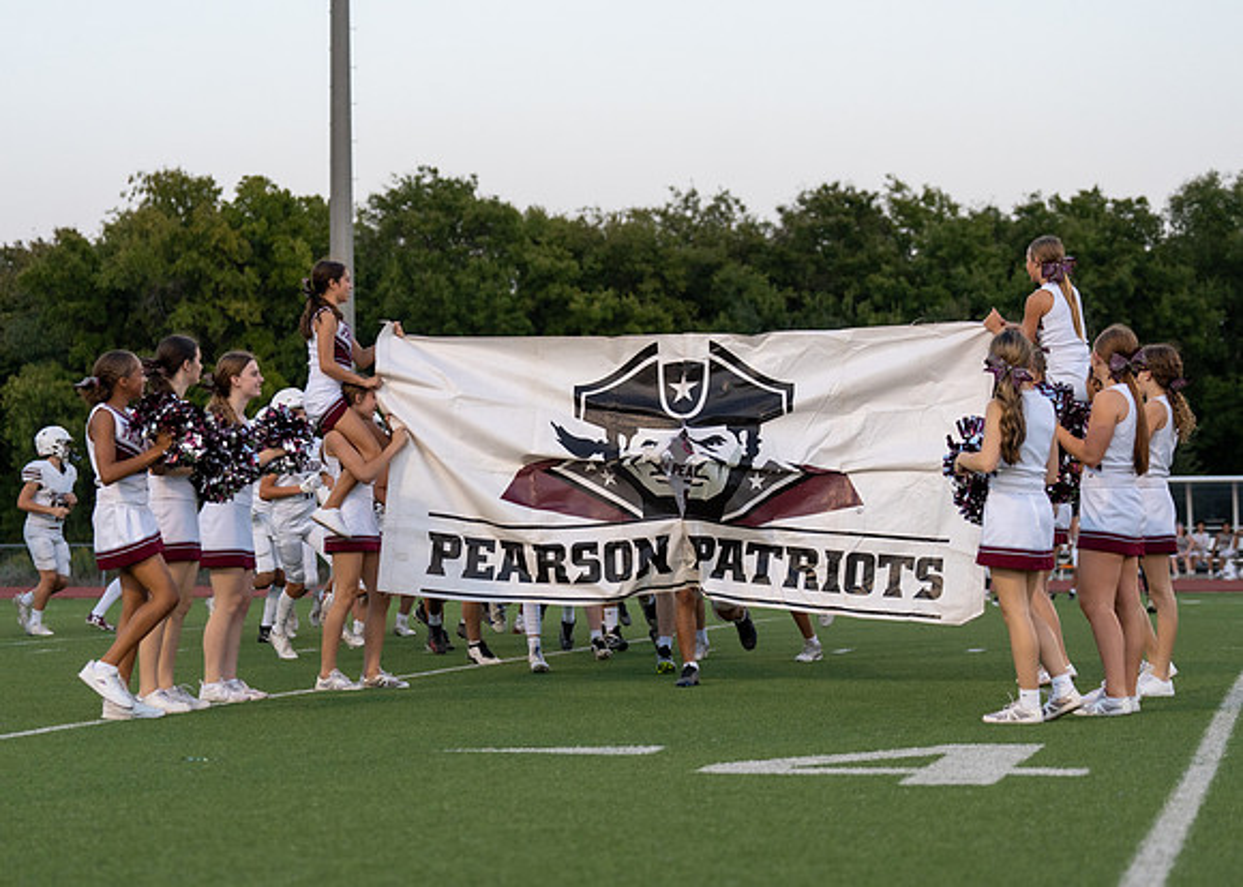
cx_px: 719
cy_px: 513
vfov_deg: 16.2
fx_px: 3114
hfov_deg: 22.6
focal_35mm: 88
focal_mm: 70
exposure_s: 1/1000
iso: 500
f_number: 2.8
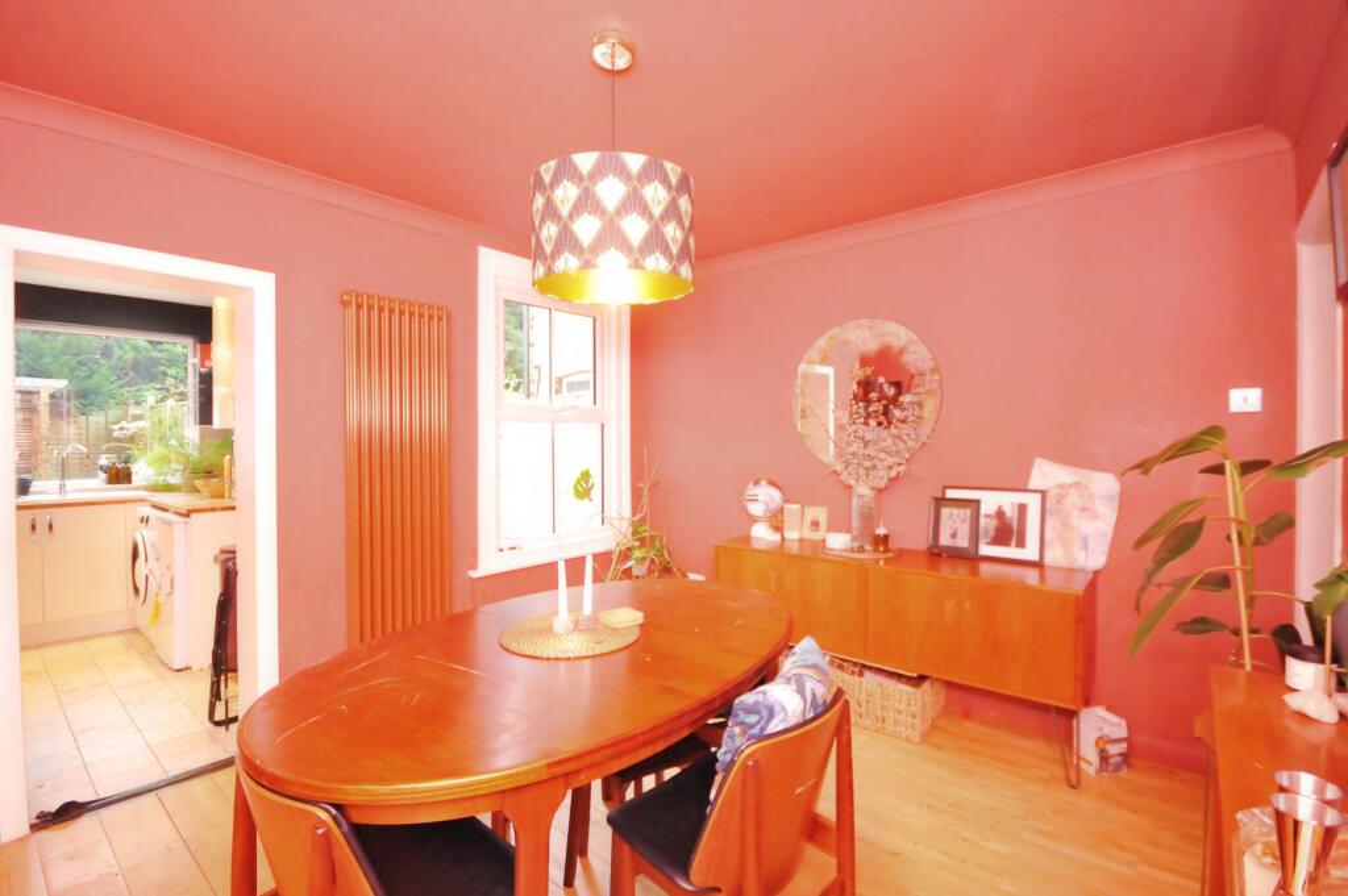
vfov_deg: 77.2
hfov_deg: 100.4
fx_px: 561
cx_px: 674
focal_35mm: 15
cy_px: 448
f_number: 7.1
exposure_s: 1/60
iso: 3200
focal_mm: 10
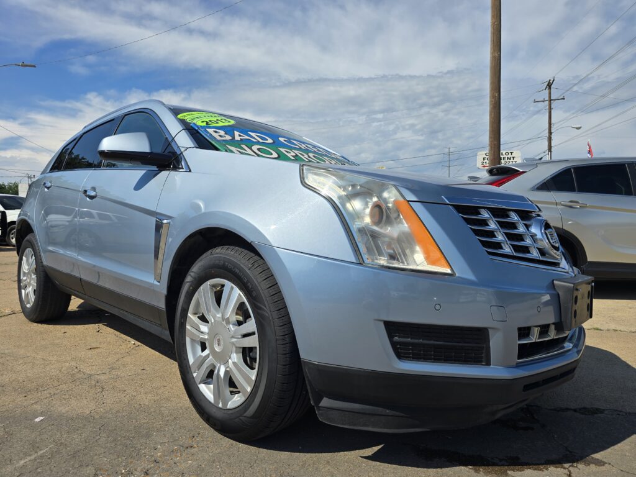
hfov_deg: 73.9
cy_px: 238
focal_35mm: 23
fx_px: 423
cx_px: 318
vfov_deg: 58.9
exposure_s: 1/1350
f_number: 1.7
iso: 12
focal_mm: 6.3
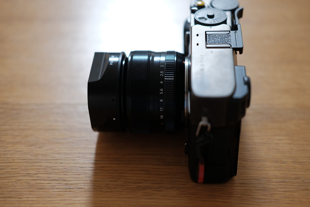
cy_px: 104
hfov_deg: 37.5
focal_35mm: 53
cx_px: 155
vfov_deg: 25.5
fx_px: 456
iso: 1000
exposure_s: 1/60
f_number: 2
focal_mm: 35
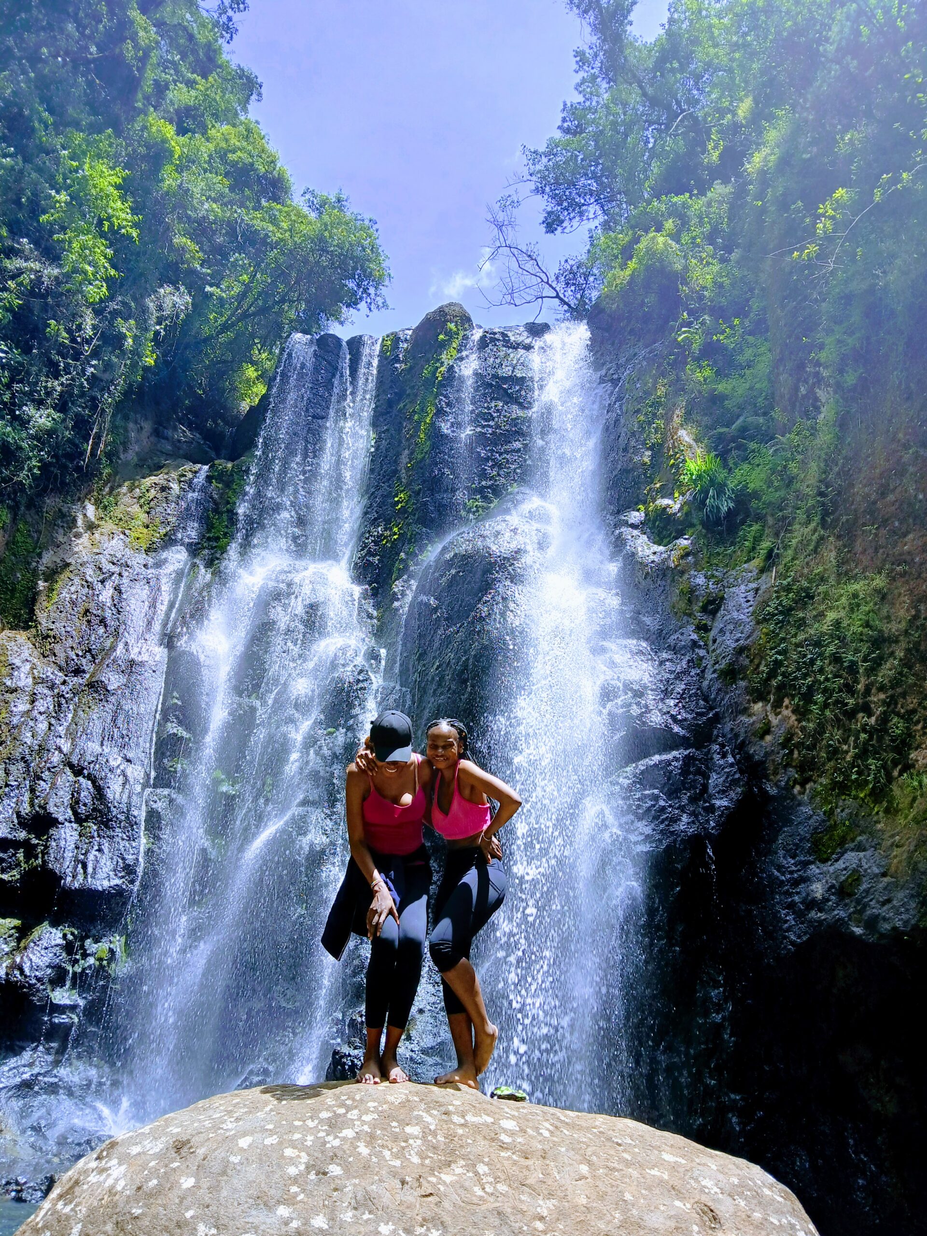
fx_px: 928
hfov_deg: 53.1
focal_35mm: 26
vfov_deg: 67.3
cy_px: 618
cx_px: 464
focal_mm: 3.98
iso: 20
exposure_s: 1/286
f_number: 1.8
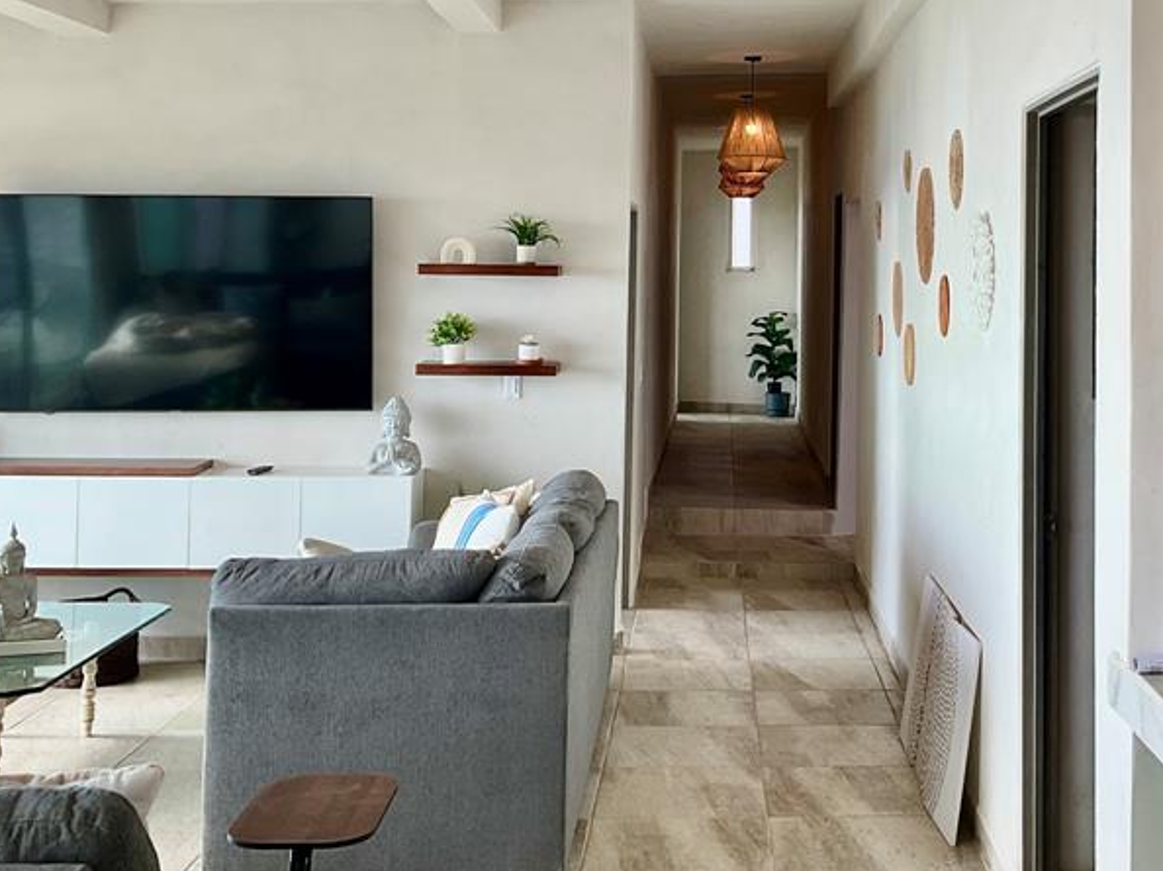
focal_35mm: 50
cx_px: 822
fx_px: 1679
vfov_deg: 28.7
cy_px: 219
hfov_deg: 37.6
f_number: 1.8
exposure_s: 1/122
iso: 25
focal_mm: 3
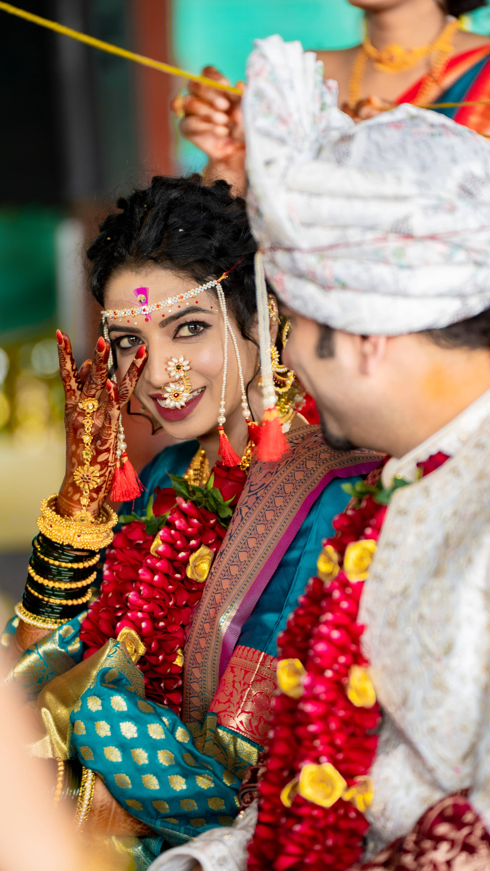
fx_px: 3095
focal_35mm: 134
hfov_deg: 9.1
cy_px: 438
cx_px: 252
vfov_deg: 16.0
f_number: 2.8
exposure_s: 1/400
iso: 800
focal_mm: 127
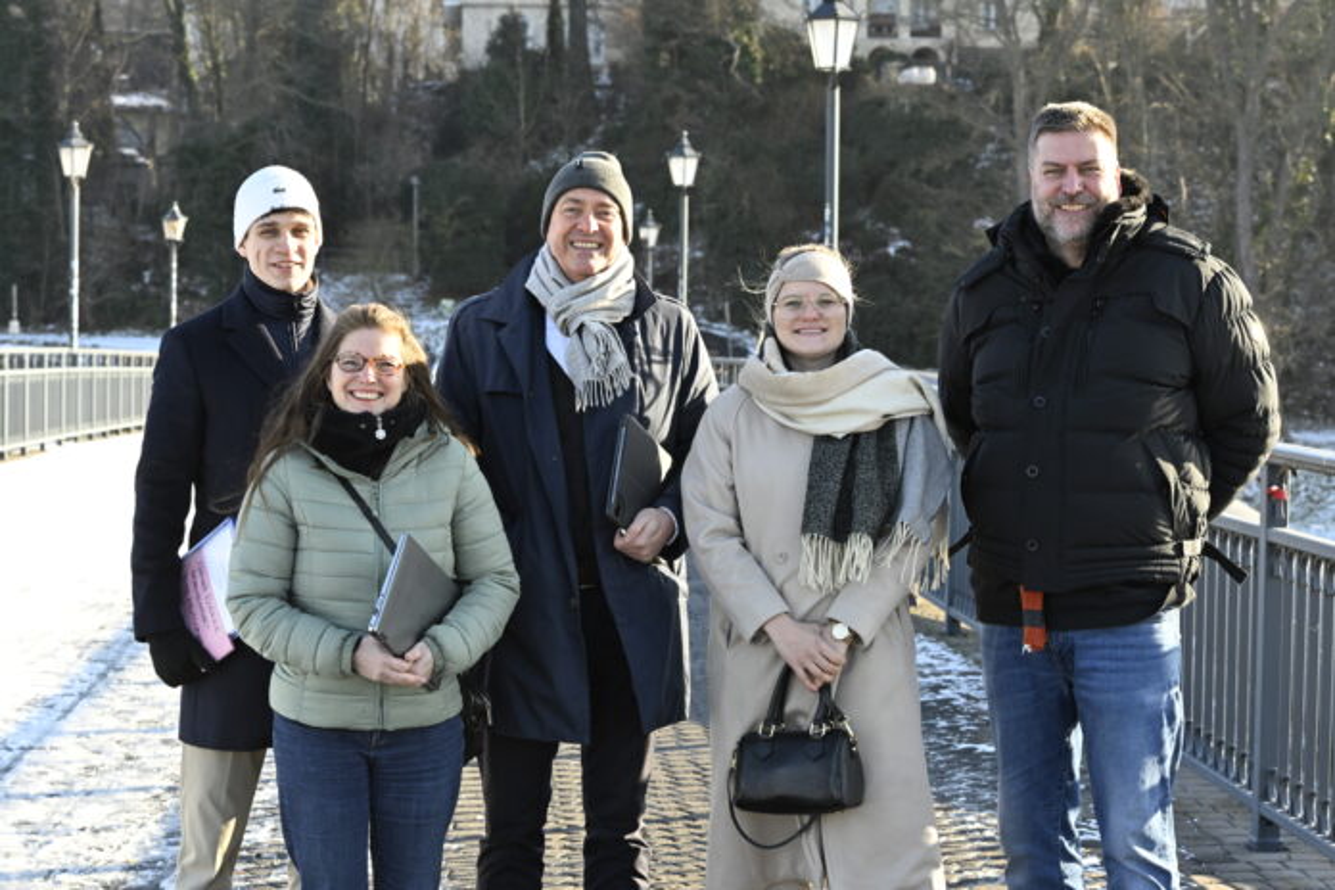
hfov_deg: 26.0
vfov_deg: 17.5
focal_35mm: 78
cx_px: 668
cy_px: 445
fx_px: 2892
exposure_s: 1/400
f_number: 8
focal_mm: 78
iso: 1000
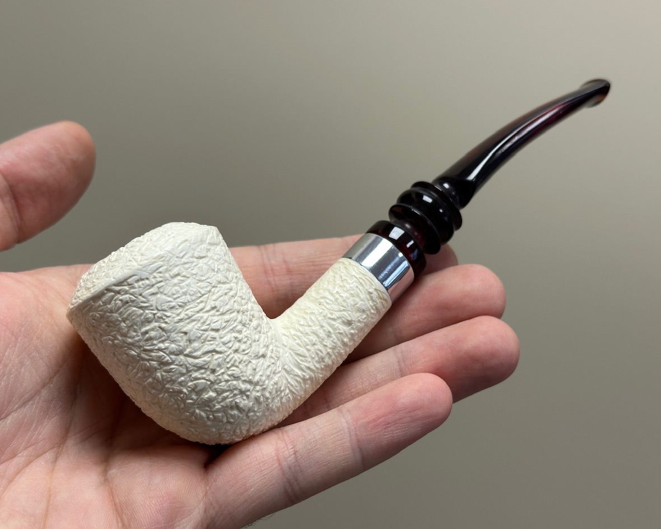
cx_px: 345
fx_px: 998
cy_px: 267
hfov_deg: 36.6
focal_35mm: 51
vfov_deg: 29.7
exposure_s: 1/100
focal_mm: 6.86
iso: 50
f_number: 1.78
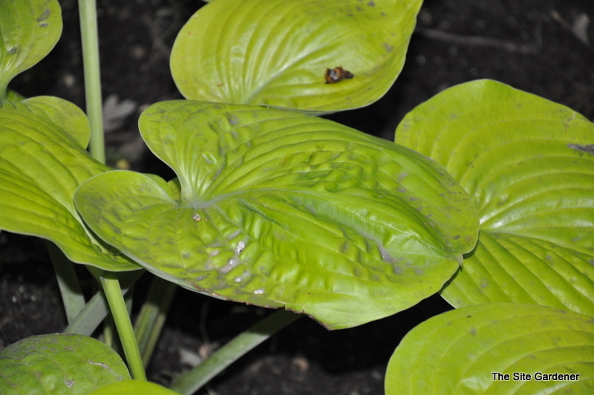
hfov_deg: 13.1
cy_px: 198
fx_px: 2597
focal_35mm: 158
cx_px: 297
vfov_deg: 8.7
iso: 800
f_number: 5.6
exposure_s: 1/60
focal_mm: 105
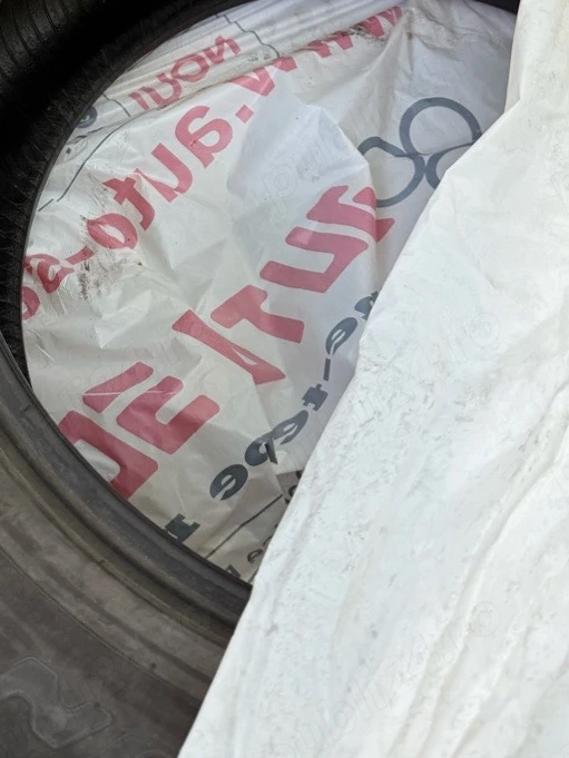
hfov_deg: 30.5
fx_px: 1030
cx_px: 166
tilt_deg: -54.0
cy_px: 156
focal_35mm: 47
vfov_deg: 38.9
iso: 80
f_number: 1.78
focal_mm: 6.76
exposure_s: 1/121
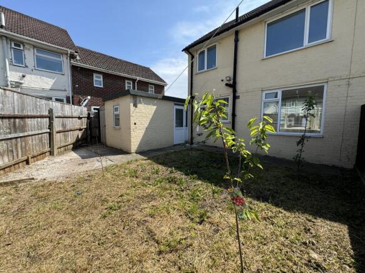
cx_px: 182
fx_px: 148
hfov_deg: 102.1
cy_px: 136
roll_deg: -0.2
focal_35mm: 14
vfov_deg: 85.7
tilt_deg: -5.5
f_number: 2.2
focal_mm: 2.22
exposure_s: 1/980
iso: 40
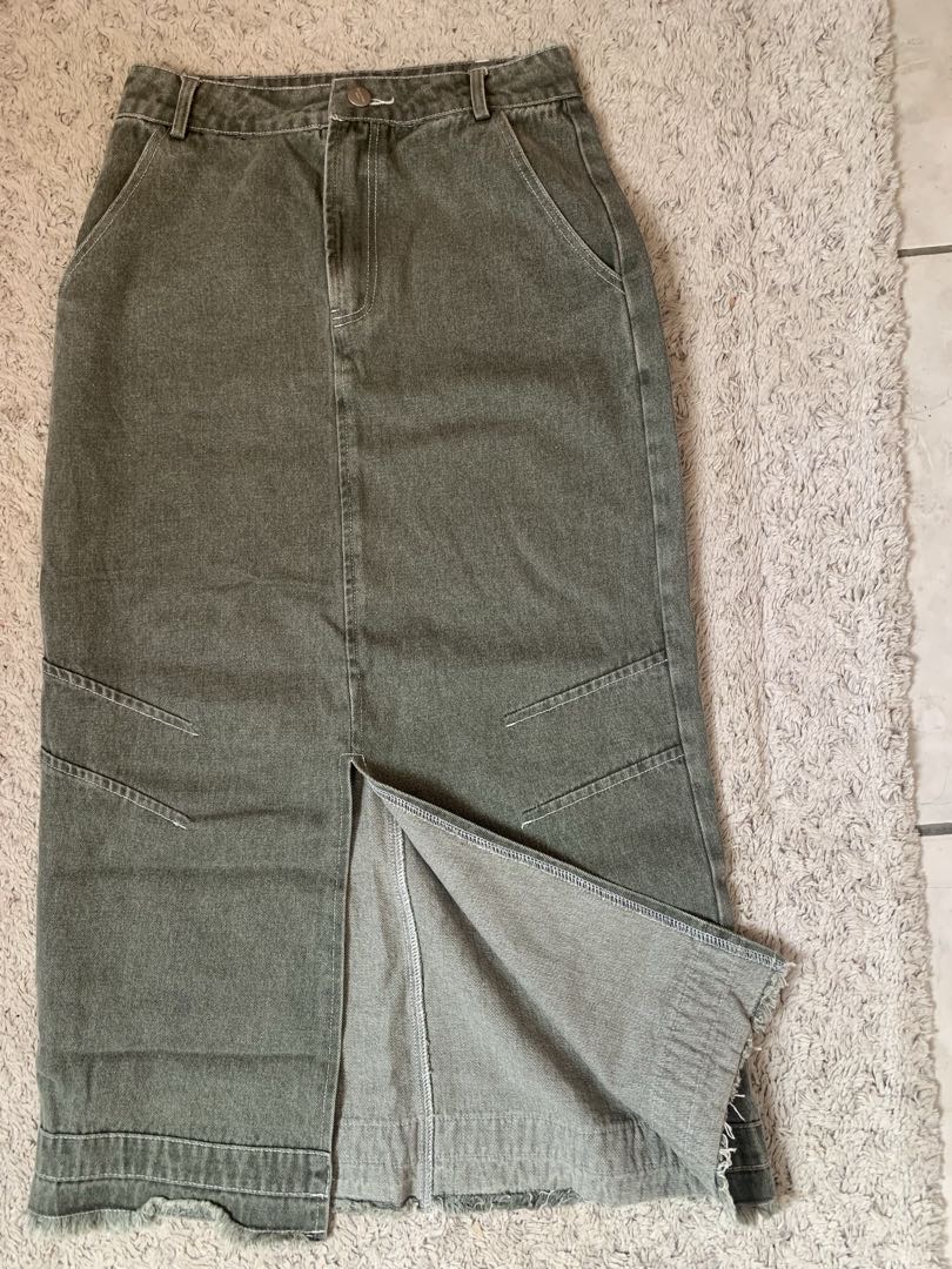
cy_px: 634
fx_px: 953
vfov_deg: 67.3
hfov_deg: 53.1
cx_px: 476
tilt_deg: -85.1
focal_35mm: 26
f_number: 1.8
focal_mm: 4.25
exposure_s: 1/50
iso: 200
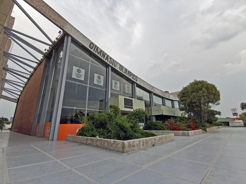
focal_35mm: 16
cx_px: 123
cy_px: 92
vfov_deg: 78.1
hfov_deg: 94.5
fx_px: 114
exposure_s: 1/334
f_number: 2.2
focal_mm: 2.35
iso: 50
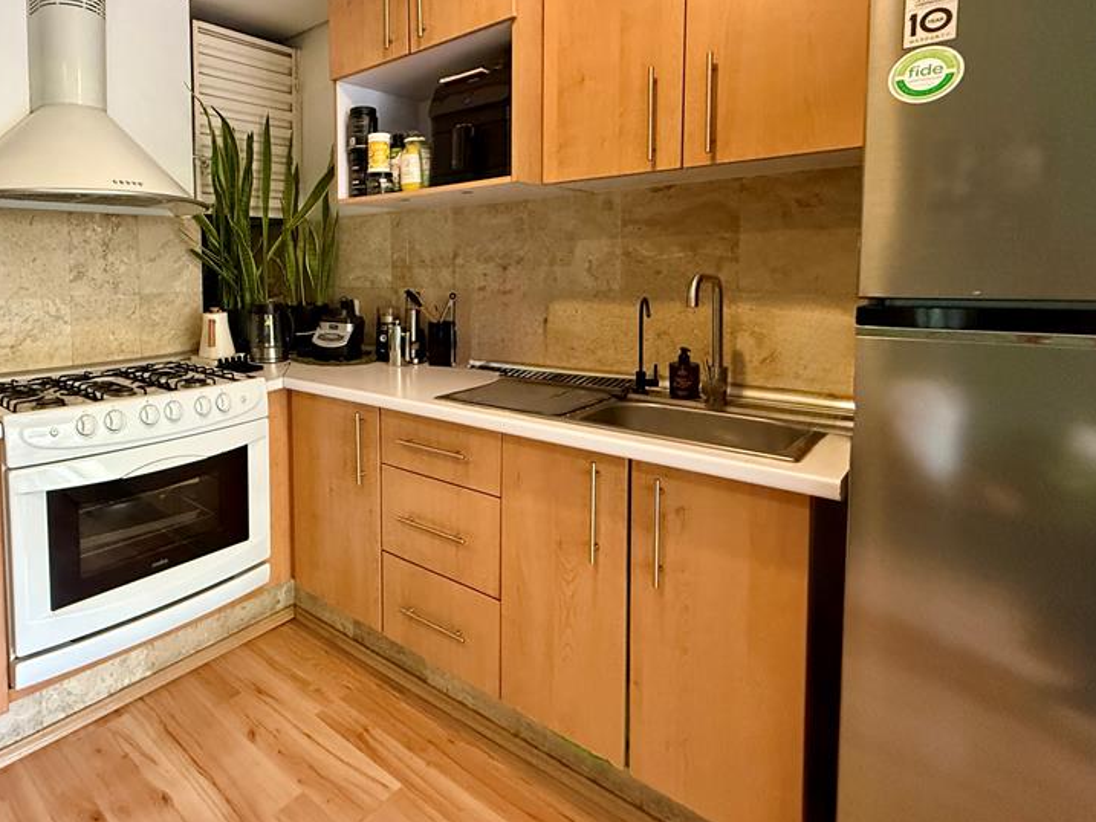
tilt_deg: -3.3
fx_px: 633
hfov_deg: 77.8
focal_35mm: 20
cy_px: 313
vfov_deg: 65.1
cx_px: 327
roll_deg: +1.0
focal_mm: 2.22
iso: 640
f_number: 2.2
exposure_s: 1/60
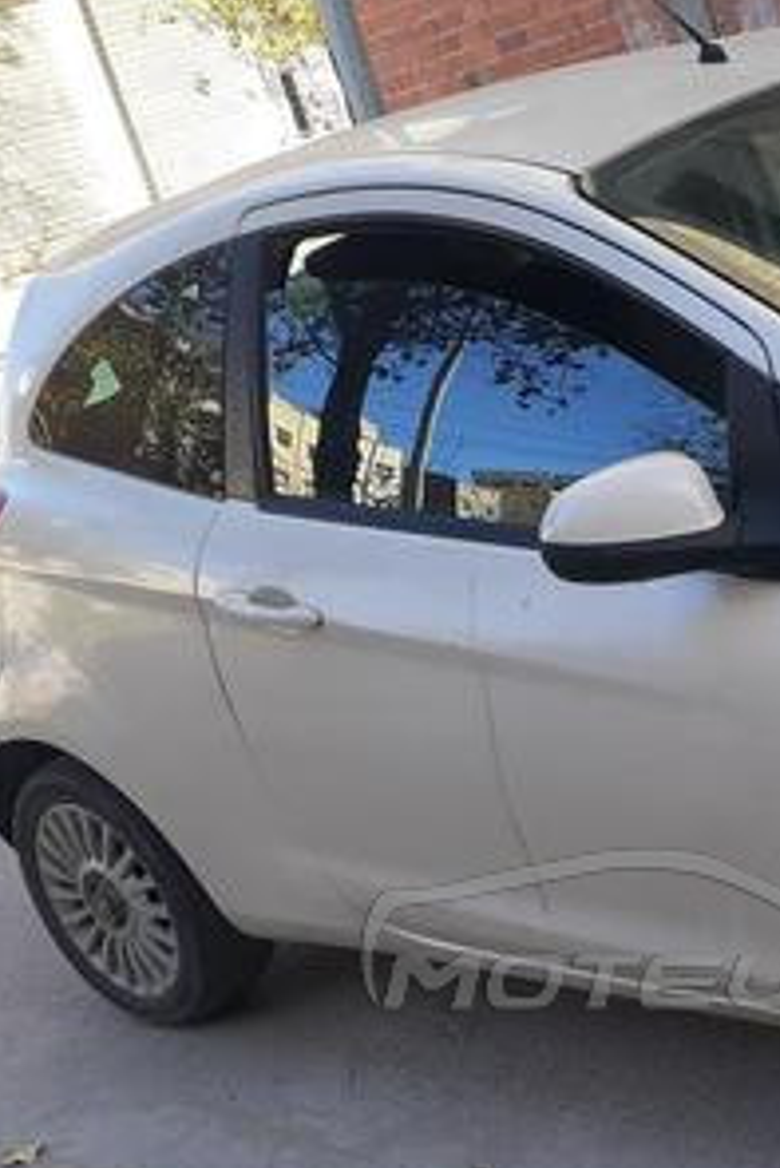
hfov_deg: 21.4
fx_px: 2012
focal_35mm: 62
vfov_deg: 31.6
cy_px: 928
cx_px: 709
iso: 40
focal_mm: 3.6
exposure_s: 1/313
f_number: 1.9
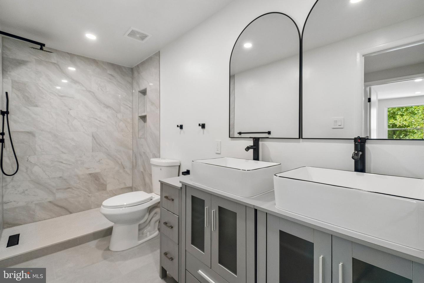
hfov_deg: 100.4
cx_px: 212
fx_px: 177
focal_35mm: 15
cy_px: 142
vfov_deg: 77.3
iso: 400
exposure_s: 1/100
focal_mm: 10
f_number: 5.6
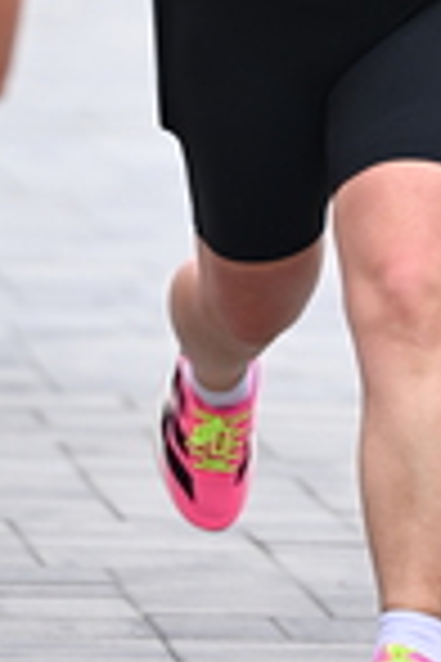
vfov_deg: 3.9
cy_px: -383
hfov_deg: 2.6
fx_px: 9628
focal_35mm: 524
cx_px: 443
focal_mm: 140
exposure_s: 1/1600
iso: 640
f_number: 2.8
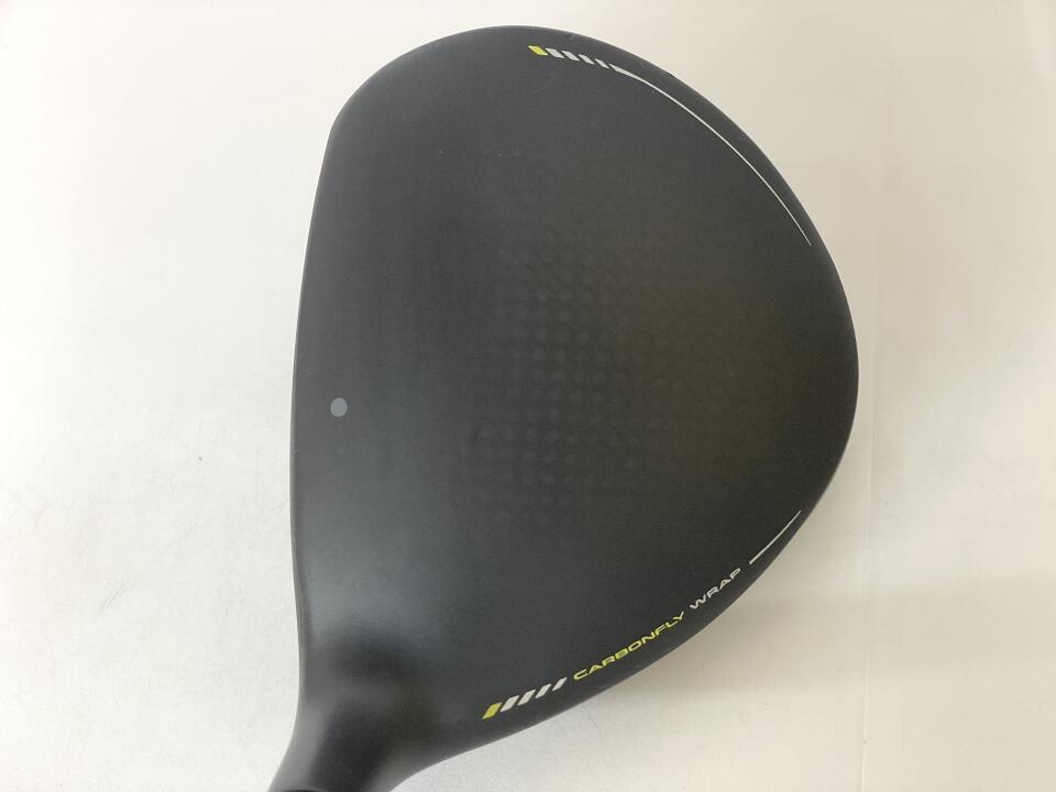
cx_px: 528
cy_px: 396
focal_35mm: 52
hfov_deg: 36.8
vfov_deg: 28.0
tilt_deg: -59.0
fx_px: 1586
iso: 125
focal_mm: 6
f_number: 2
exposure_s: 1/60
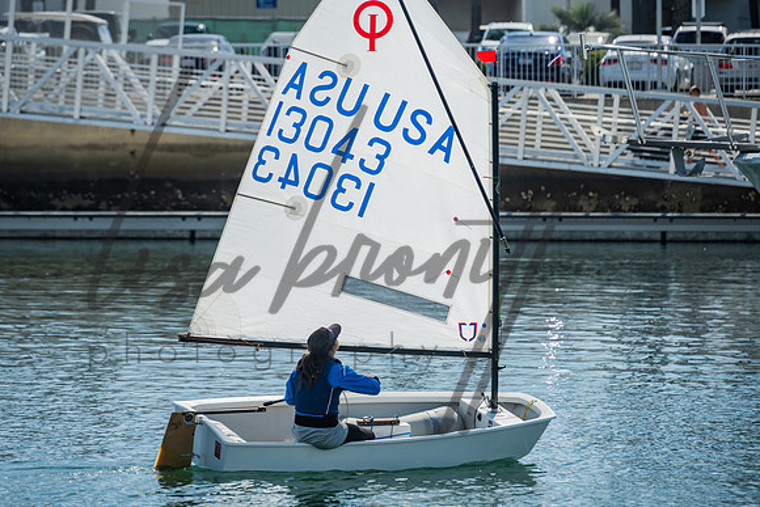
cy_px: 295
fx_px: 4907
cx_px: 330
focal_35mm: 232
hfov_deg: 8.9
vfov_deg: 5.9
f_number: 6.3
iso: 100
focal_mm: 200
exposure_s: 1/200
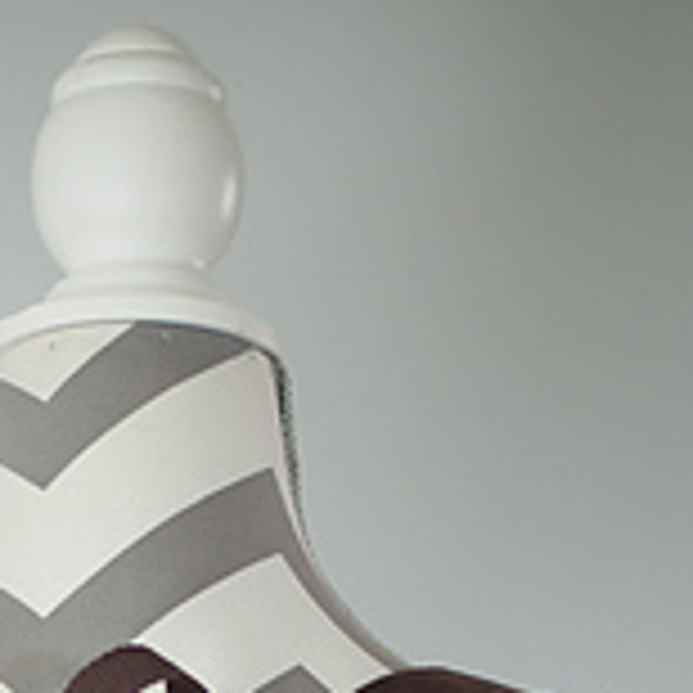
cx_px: 99
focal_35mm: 265
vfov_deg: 6.4
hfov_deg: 6.6
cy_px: 1292
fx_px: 6002
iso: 400
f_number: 1.8
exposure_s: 1/160
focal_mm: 50
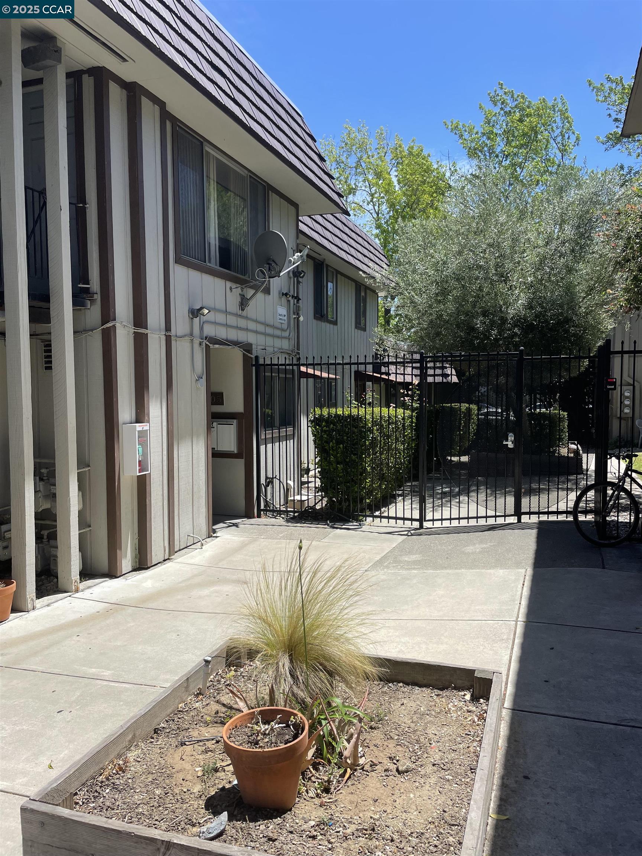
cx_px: 321
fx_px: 643
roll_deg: +0.3
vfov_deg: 67.3
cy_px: 428
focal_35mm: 26
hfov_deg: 53.1
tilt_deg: -3.0
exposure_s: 1/2817
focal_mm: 4.2
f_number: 1.6
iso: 32
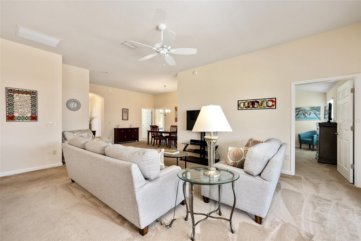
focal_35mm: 14
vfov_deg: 81.2
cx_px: 180
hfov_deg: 104.3
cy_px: 120
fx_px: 140
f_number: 7.1
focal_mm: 14
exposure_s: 1/8
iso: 160
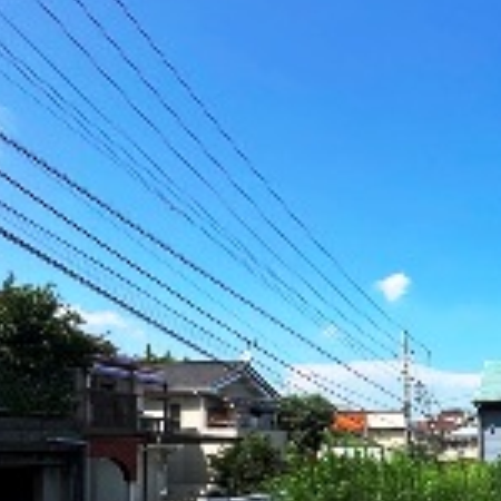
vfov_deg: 46.0
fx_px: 540
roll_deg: +0.2
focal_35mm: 33
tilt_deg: +1.4
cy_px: 431
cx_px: 498
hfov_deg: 43.0
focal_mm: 2.22
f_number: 2.2
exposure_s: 1/1667
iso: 40
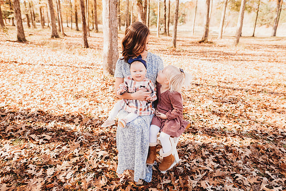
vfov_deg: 51.3
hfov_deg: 71.5
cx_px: 147
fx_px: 199
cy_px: 97
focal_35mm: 25
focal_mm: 24
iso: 100
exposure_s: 1/160
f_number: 2.8
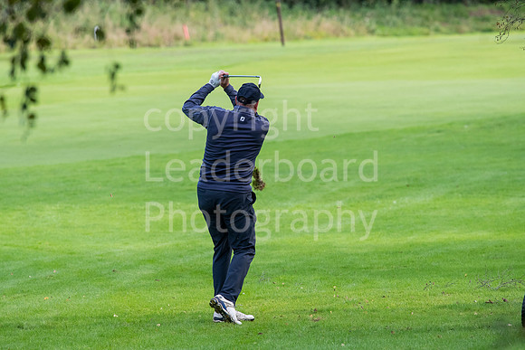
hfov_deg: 4.6
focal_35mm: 450
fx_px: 6564
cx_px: 262
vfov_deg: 3.1
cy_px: 175
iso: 1000
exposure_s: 1/1250
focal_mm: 300
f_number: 5.6
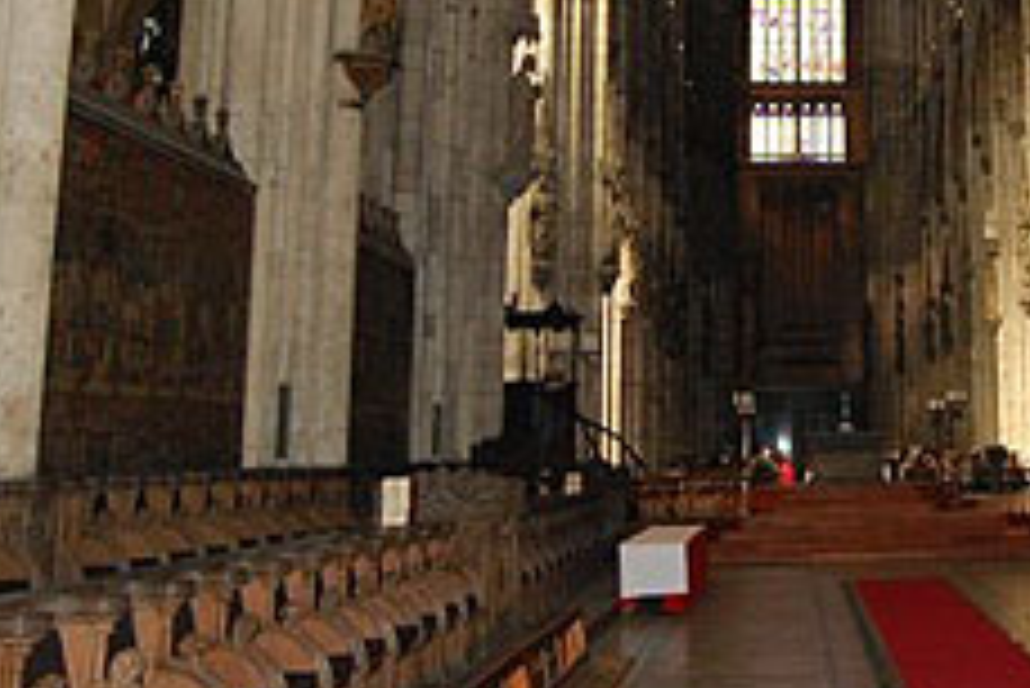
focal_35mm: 53
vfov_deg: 25.1
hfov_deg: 35.5
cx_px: 904
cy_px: 130
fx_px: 1517
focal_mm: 18
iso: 1600
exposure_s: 1/60
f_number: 5
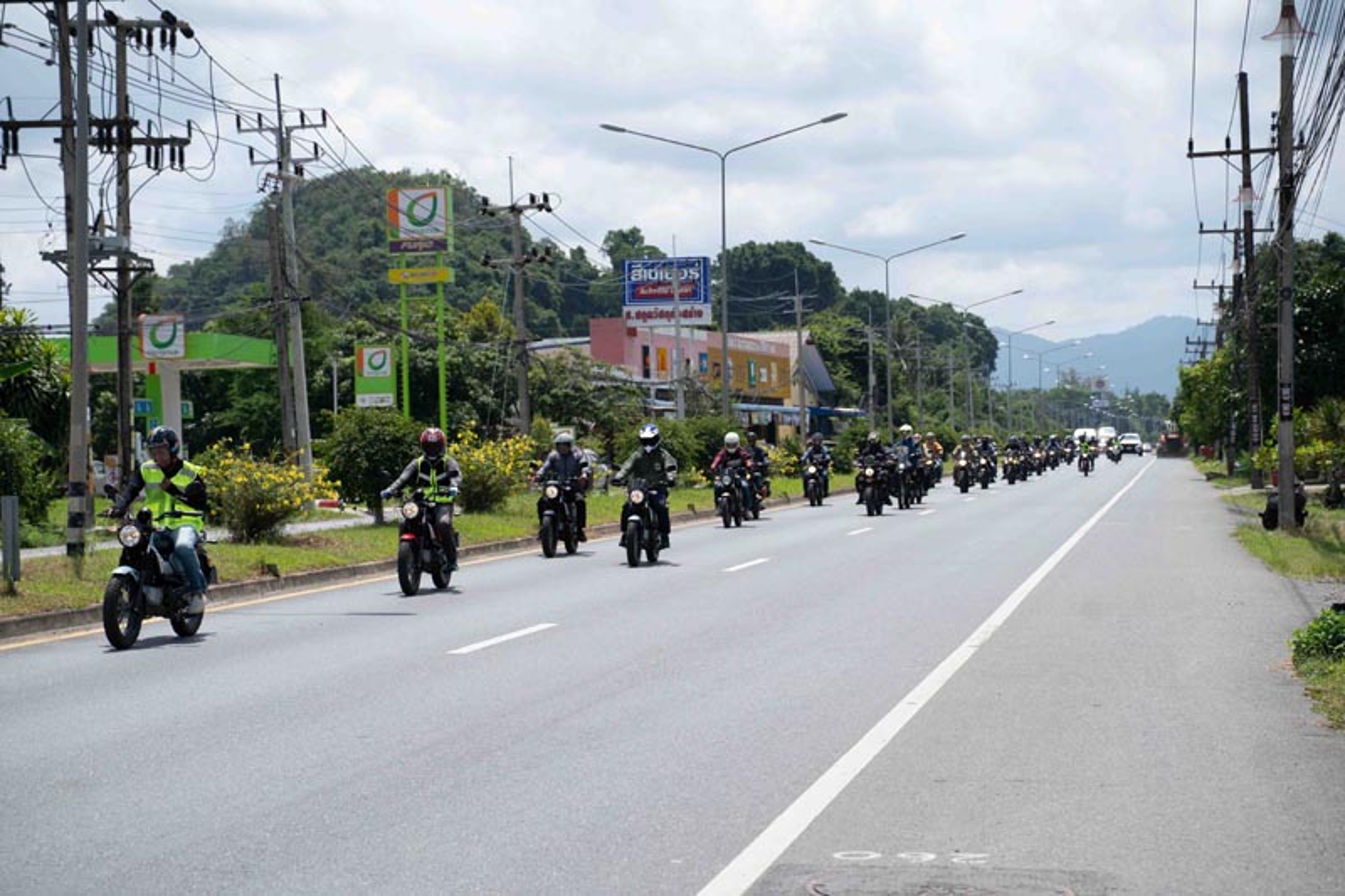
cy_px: 448
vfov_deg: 18.2
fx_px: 2801
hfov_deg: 27.0
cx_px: 672
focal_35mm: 75
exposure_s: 1/1600
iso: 200
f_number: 5.6
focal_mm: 75
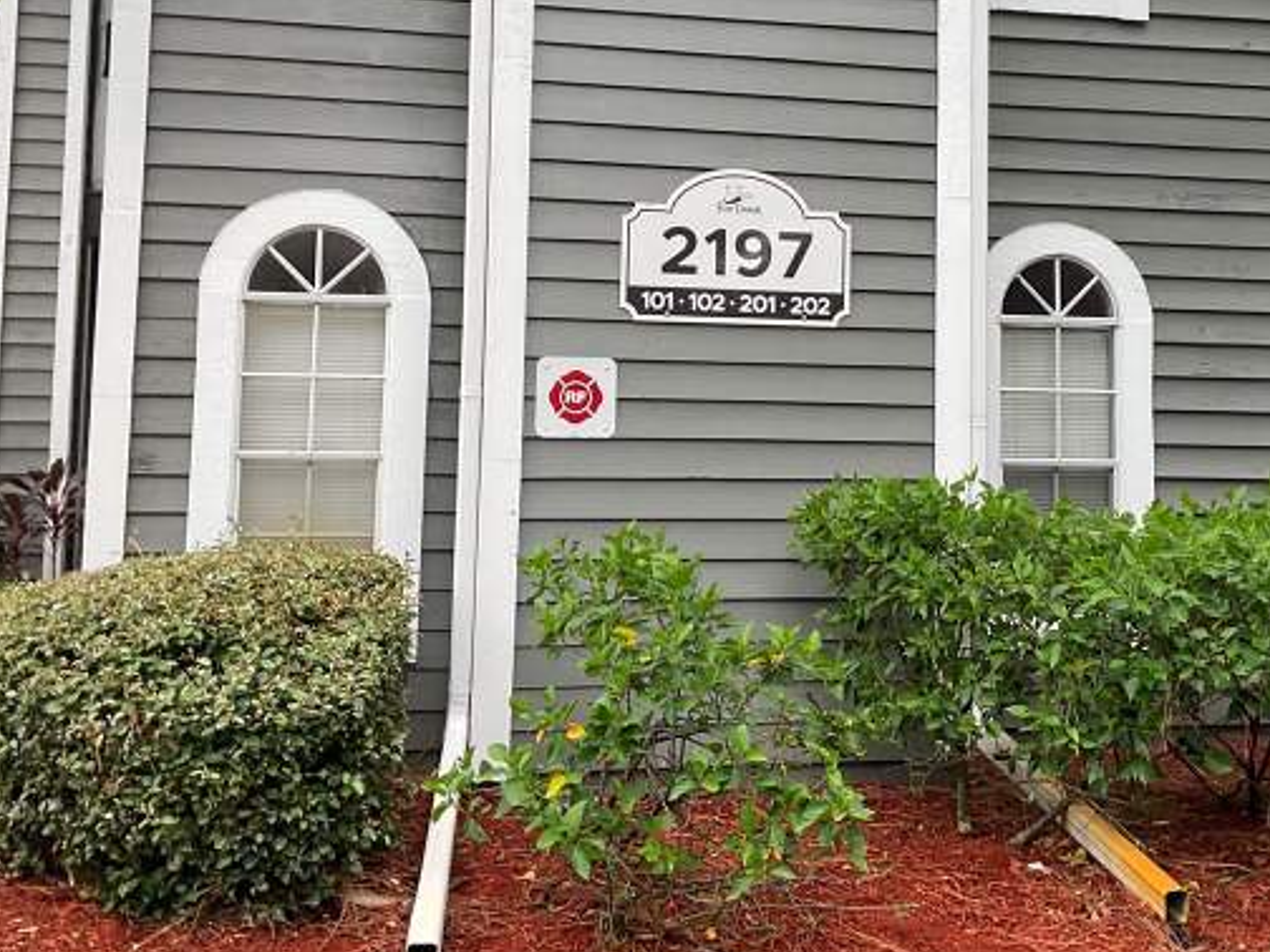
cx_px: 786
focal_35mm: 46
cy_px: 287
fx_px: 1688
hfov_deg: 41.0
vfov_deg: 31.2
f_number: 1.8
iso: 20
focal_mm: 3
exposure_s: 1/120
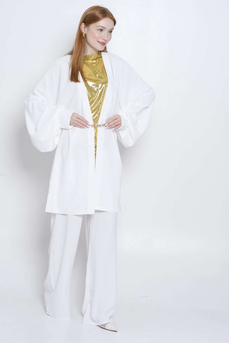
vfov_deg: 27.0
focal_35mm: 75
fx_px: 716
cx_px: 114
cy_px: 172
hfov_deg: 18.2
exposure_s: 1/250
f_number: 5.6
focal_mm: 50
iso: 125
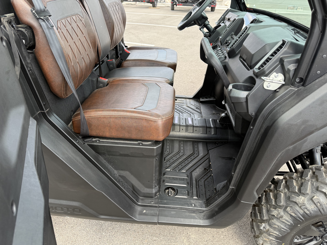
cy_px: 122
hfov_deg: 71.6
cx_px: 164
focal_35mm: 24
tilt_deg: -29.9
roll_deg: -3.9
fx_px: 227
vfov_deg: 56.8
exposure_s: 1/470
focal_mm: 6.76
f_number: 1.78
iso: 100
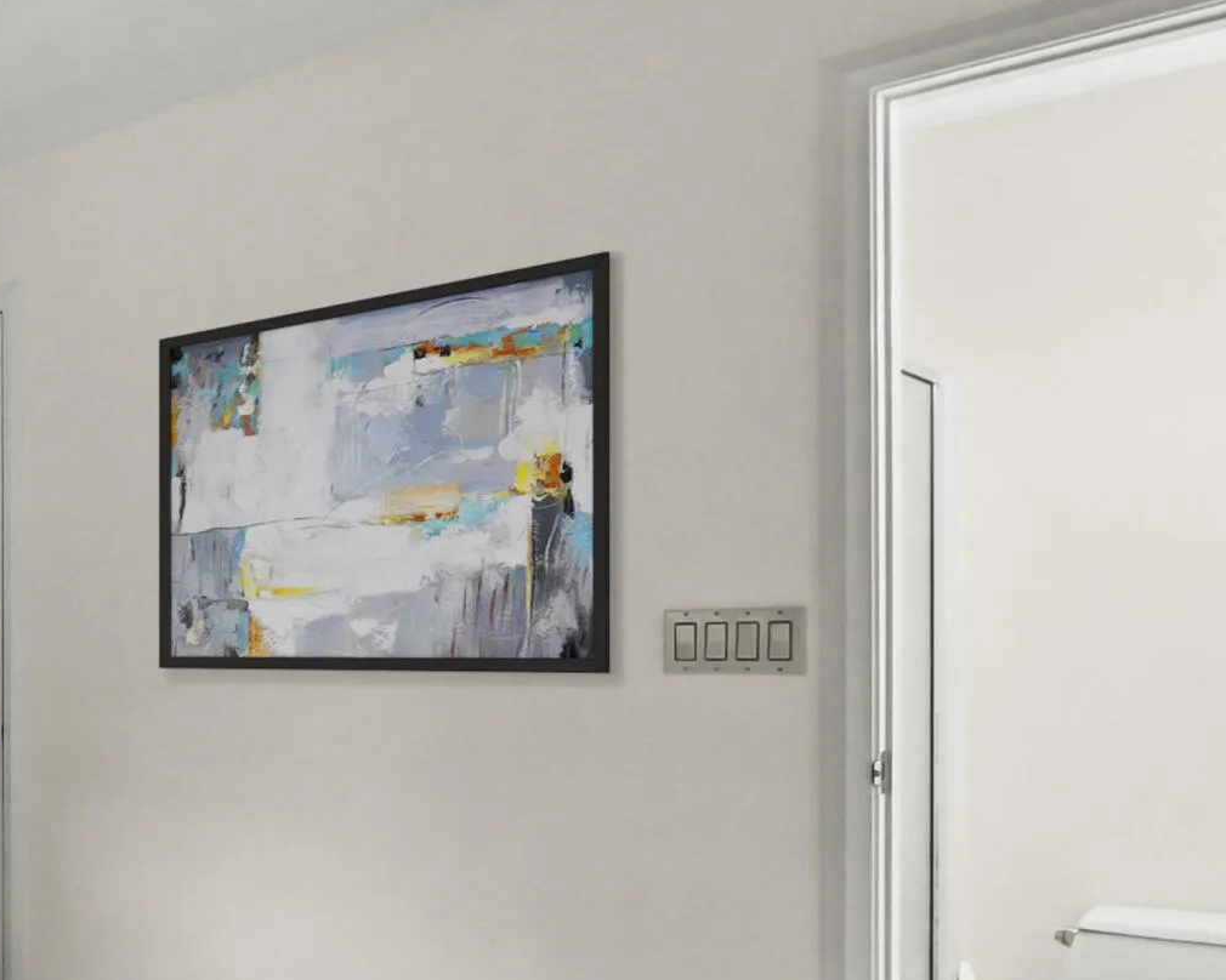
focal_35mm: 39
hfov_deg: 33.8
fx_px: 1415
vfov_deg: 37.8
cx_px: -371
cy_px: 655
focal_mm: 14
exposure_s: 1/10
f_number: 9
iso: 1250
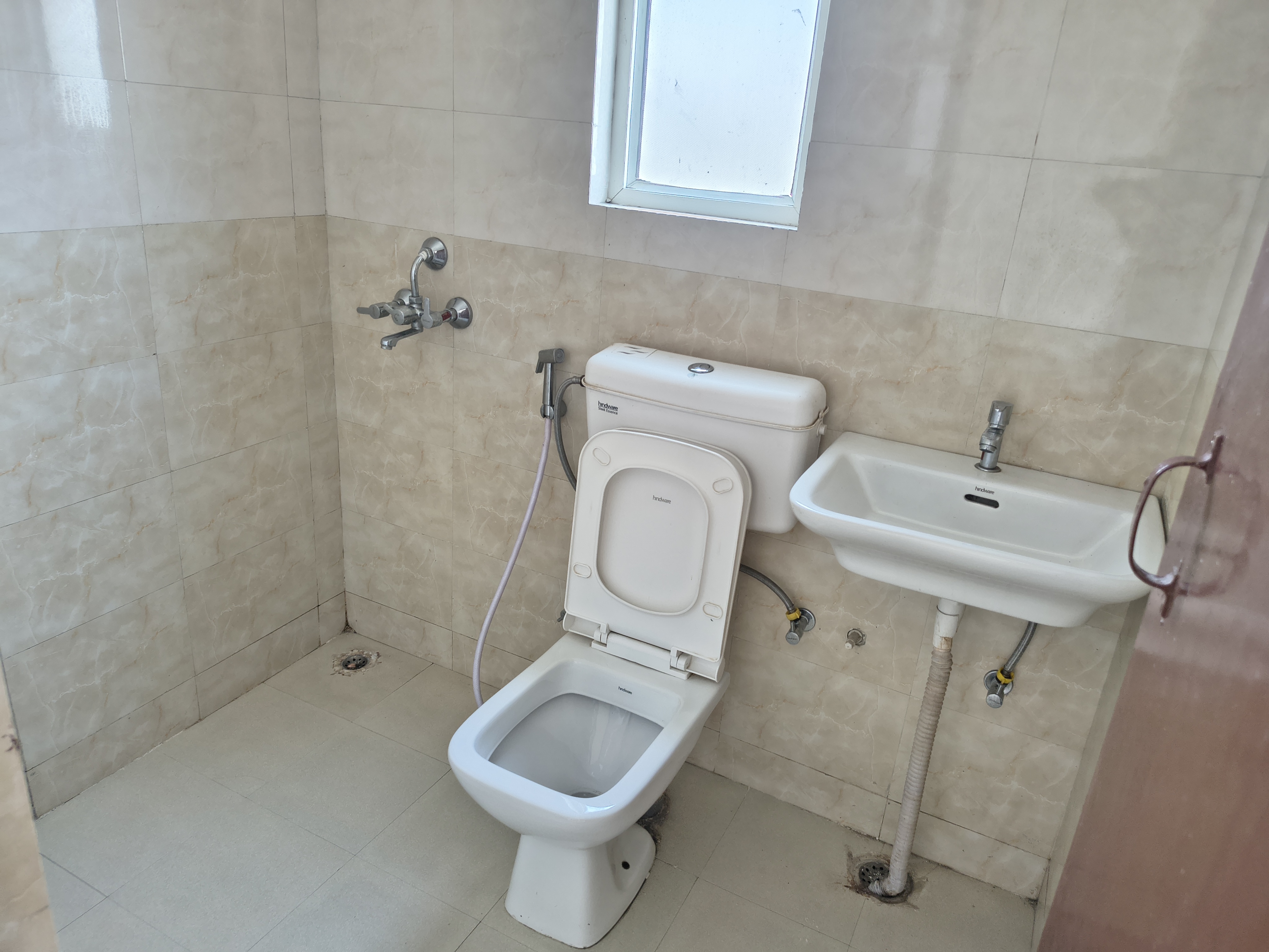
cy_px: 476
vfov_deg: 56.8
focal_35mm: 24
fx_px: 880
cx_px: 634
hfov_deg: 71.6
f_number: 1.8
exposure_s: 1/100
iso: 424
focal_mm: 5.56
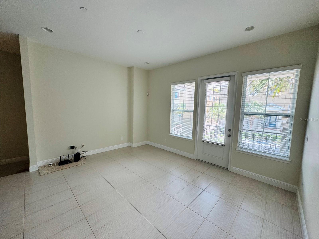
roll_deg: -1.4
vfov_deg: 85.7
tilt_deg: -5.9
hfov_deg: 102.1
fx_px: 129
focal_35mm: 14
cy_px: 120
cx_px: 160
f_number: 2.2
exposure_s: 1/99
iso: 100
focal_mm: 2.22
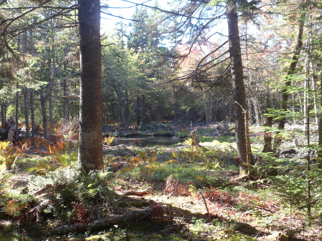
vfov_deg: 34.3
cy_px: 120
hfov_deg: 44.8
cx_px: 161
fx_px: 391
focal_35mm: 42
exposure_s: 1/60
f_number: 4
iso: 80
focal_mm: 6.5
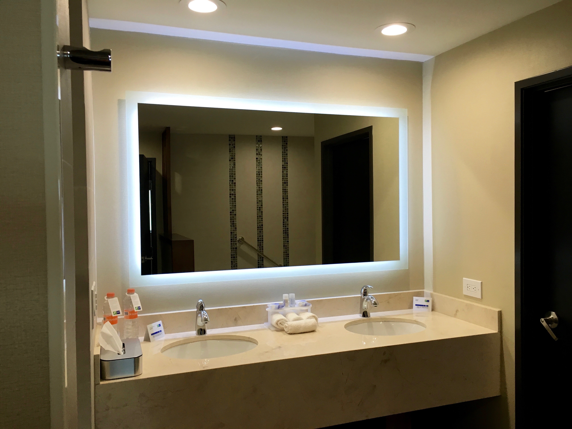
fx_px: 479
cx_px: 286
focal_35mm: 29
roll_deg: +0.3
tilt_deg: -0.5
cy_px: 214
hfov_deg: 61.7
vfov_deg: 48.2
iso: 32
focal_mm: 4.15
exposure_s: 1/30
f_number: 2.2
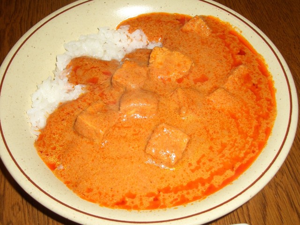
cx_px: 150
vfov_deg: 29.7
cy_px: 112
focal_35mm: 49
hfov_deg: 38.9
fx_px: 425
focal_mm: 8.2
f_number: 3.1
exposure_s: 1/60
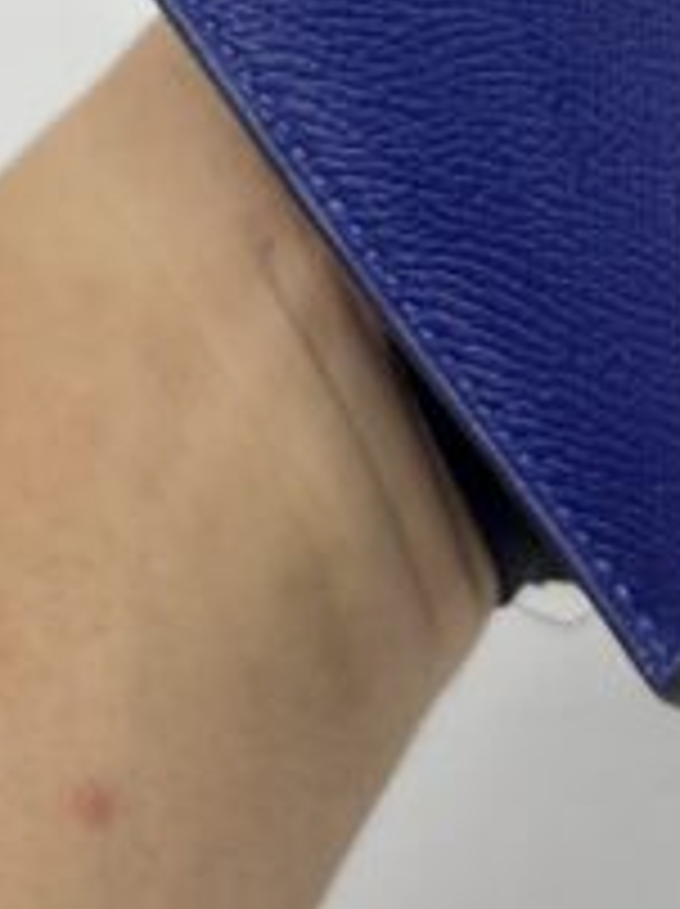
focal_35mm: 132
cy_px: -310
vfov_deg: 14.3
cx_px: 887
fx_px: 3465
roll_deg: +3.2
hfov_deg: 10.9
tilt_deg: -40.1
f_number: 1.5
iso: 50
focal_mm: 5.7
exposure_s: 1/100
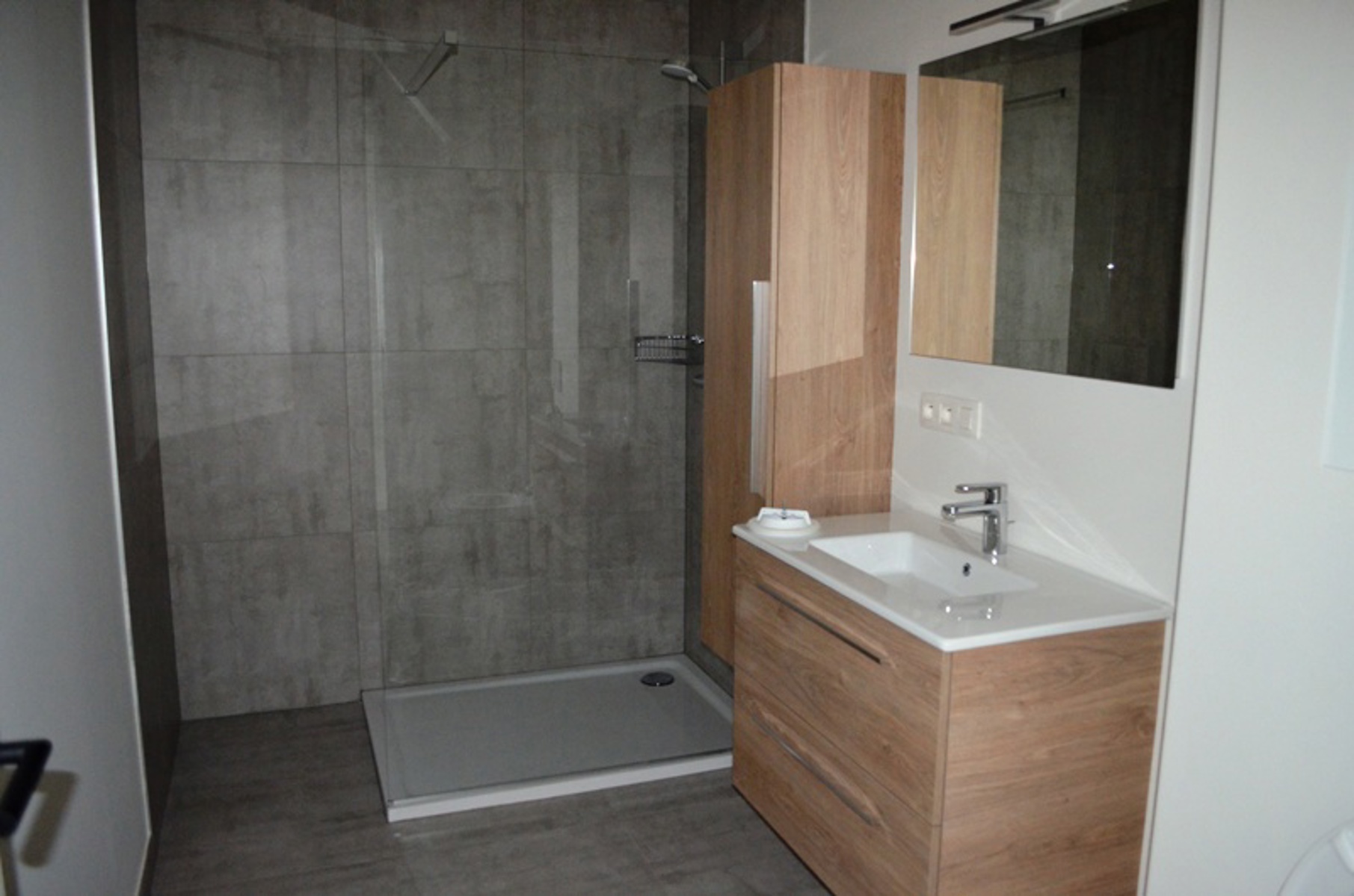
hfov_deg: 67.5
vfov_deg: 47.7
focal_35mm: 27
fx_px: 1014
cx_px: 677
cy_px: 448
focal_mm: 18
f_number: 3.5
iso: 1600
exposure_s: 1/60
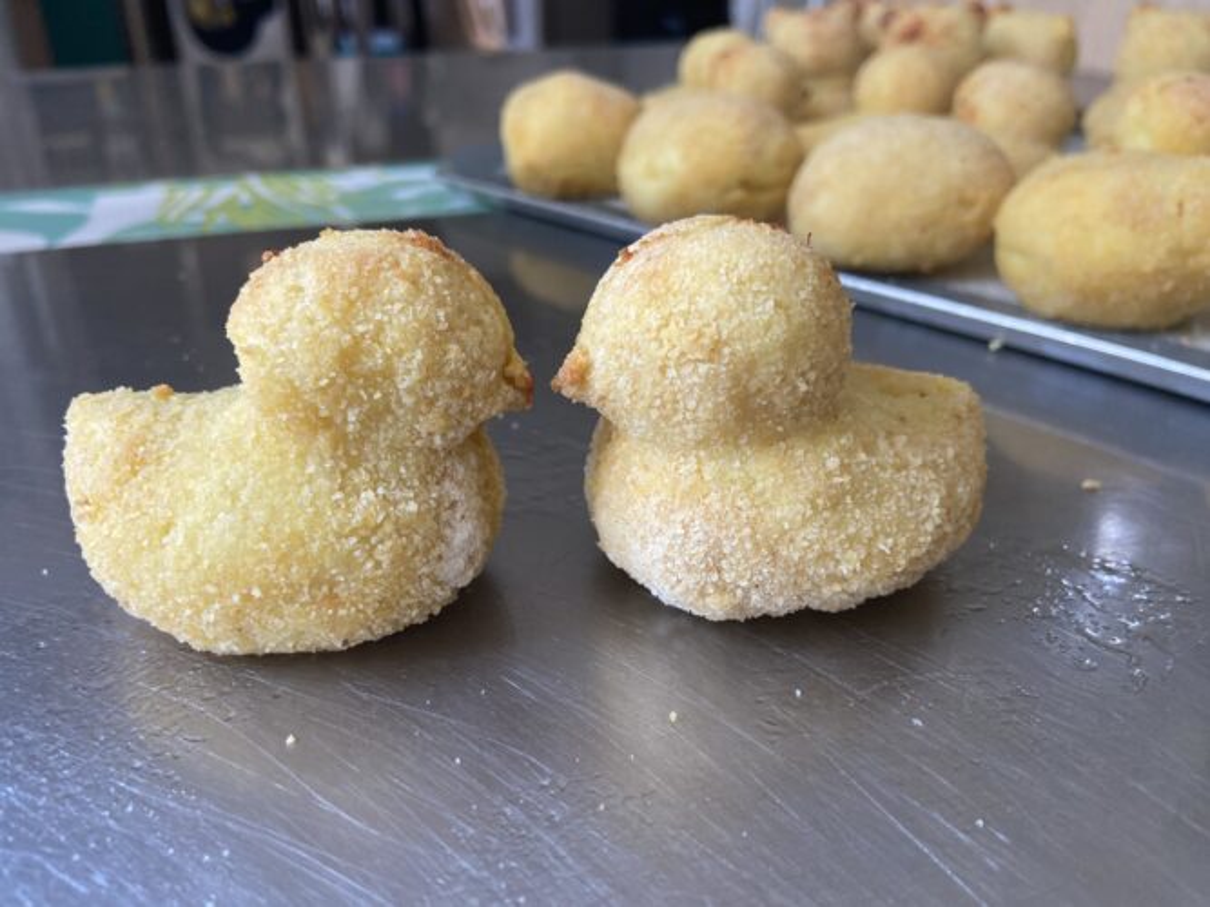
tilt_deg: -28.1
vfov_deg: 53.0
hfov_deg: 67.3
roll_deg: +0.4
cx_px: 605
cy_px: 454
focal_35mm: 26
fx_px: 909
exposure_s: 1/114
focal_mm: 4.25
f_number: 1.8
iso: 125
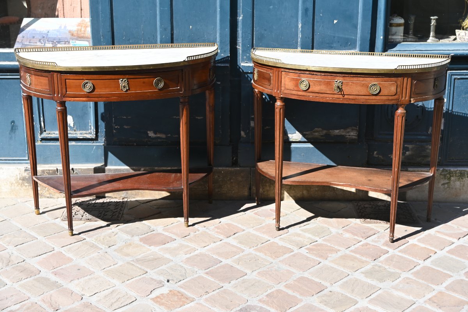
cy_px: 156
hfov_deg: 37.9
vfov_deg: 25.8
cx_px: 234
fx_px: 682
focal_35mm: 52
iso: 140
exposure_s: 1/250
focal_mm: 35
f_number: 5.6
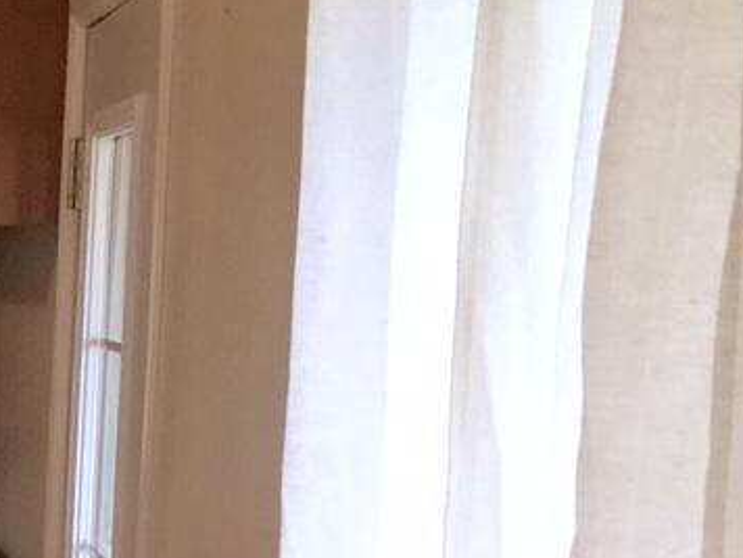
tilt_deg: -7.1
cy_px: 700
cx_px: -614
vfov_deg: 10.9
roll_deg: +0.8
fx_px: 2855
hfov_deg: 13.3
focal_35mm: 133
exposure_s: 1/30
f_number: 2.2
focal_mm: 4.15
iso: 40
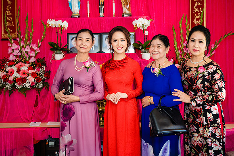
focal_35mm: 46
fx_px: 300
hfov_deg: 42.6
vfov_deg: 29.1
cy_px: 72
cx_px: 114
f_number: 4
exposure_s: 1/160
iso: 800
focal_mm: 41
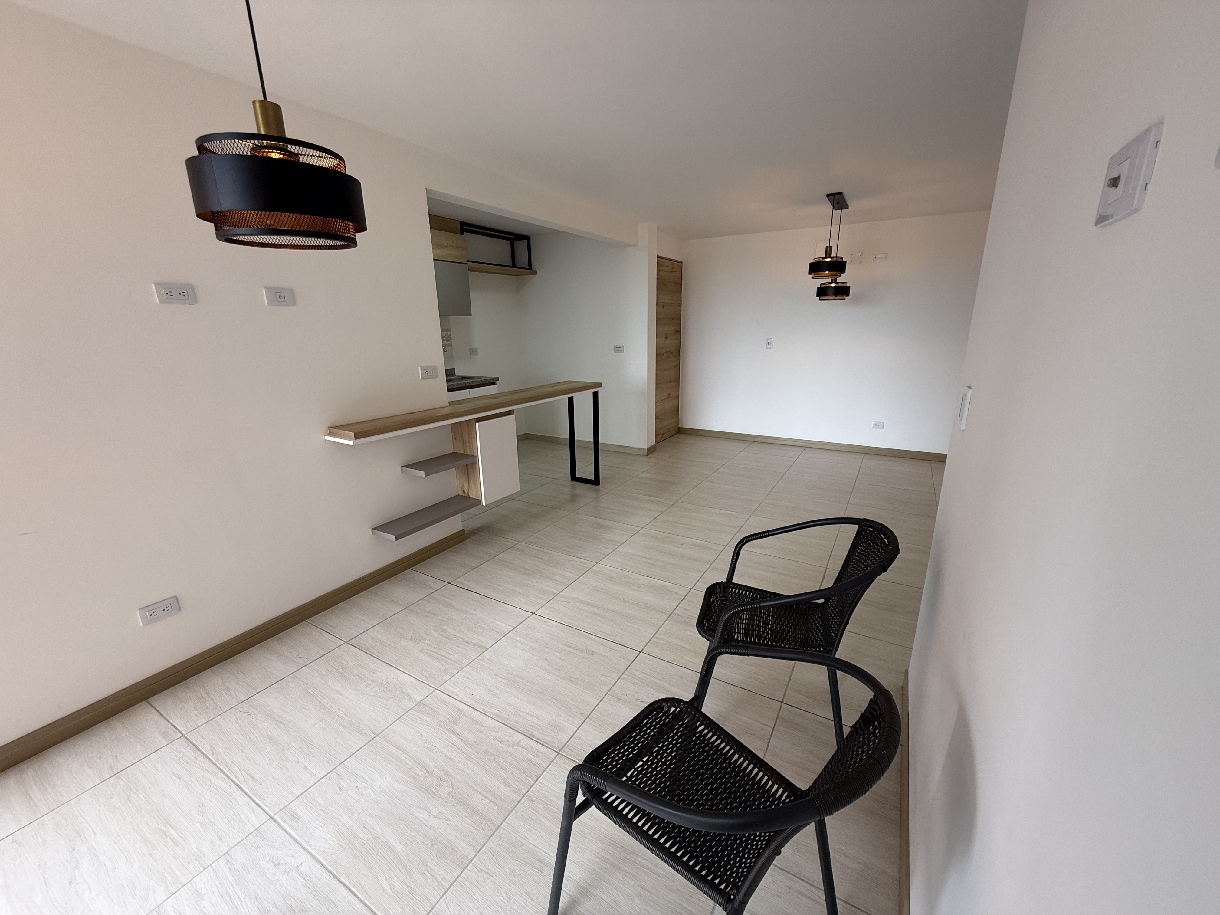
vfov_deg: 85.7
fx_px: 493
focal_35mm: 14
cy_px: 458
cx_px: 610
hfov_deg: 102.1
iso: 80
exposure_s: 1/99
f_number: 2.2
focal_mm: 2.22
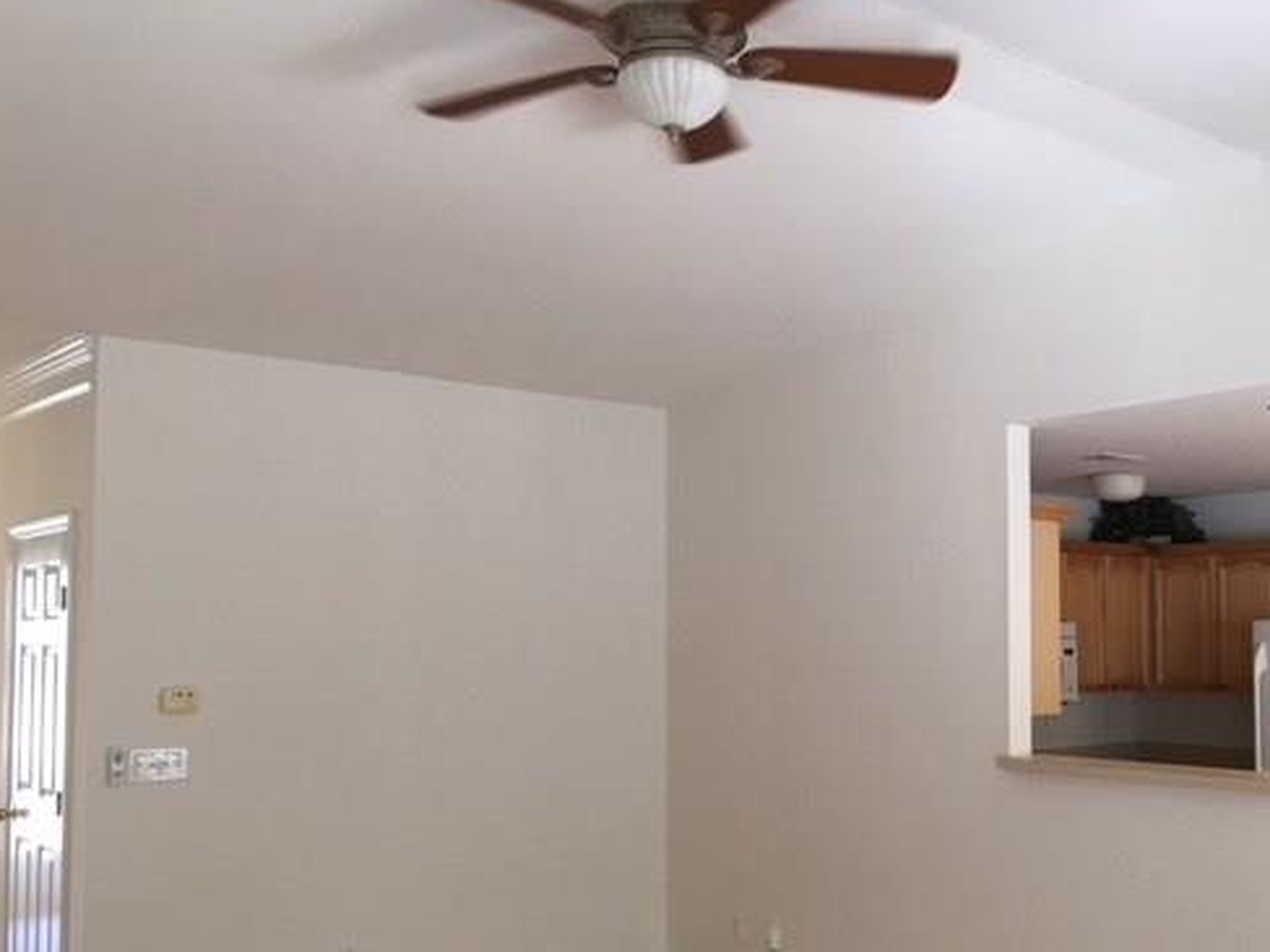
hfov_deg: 48.6
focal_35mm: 38
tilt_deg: +4.5
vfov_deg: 37.6
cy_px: 559
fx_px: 1394
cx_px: 776
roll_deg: -0.4
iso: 25
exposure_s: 1/30
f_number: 2.2
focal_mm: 4.15
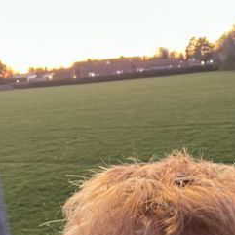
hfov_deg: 26.0
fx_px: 507
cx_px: 155
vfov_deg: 23.9
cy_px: 277
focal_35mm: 66
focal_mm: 2.71
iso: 500
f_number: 2.2
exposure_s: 1/30
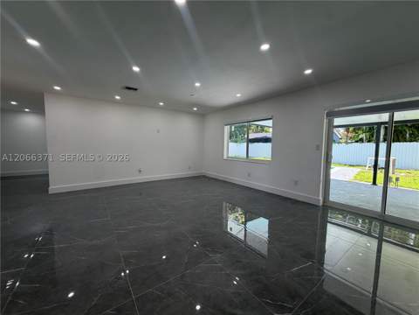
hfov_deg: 102.1
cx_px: 210
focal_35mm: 14
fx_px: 169
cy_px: 158
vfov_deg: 85.7
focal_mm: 2.22
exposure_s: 1/120
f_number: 2.2
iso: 80
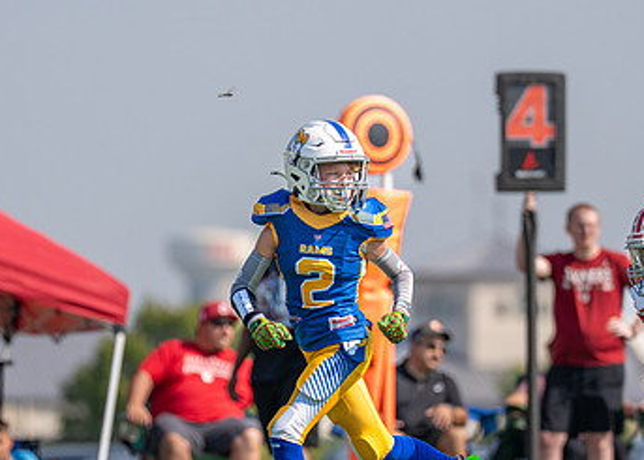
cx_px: 393
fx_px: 10425
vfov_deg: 2.5
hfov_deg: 3.5
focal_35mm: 570
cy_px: 282
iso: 160
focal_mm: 200
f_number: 2.8
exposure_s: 1/4000
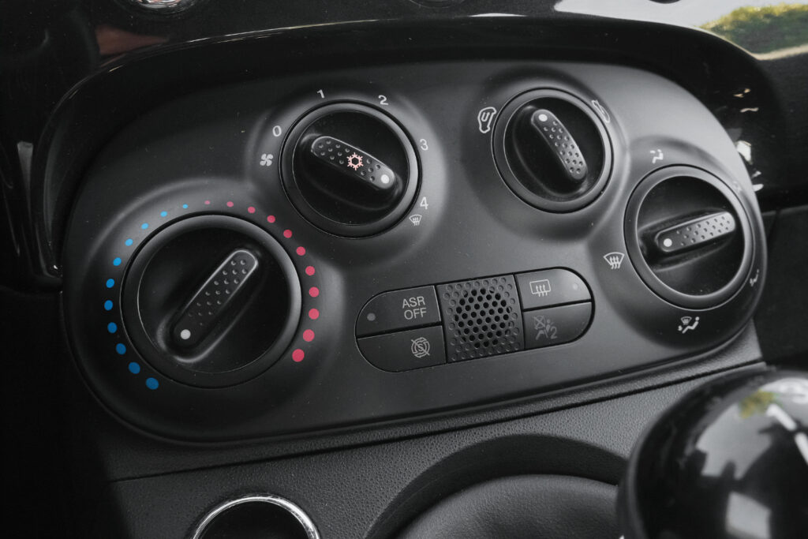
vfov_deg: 37.9
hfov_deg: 54.4
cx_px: 404
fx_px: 786
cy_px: 270
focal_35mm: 35
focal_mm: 23.5
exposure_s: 1/80
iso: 2000
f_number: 9
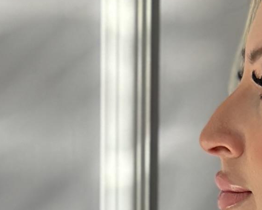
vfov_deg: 4.4
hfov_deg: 5.7
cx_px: 351
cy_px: 739
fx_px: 2597
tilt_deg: -8.7
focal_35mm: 335
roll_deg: -1.7
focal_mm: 6.86
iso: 80
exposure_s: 1/458
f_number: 1.78
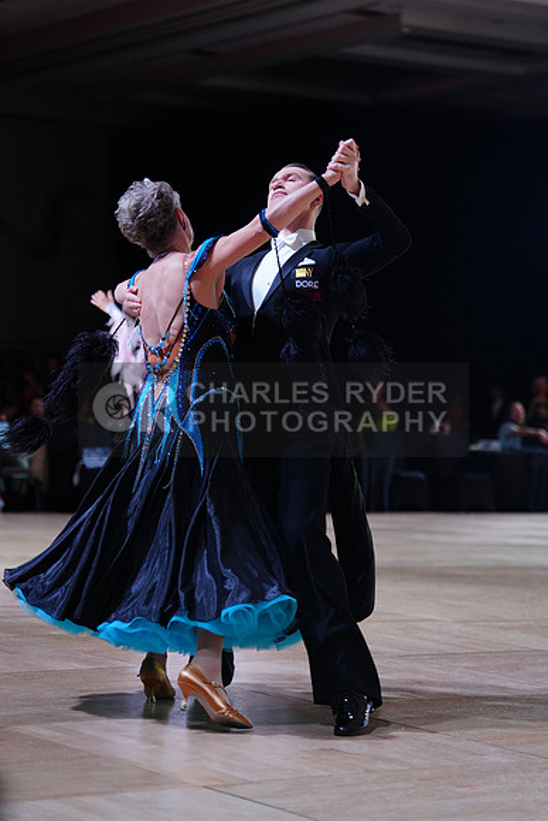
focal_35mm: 93
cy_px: 410
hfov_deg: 14.7
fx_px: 2122
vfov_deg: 21.9
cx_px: 274
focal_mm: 93
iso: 640
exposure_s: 1/500
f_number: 2.8
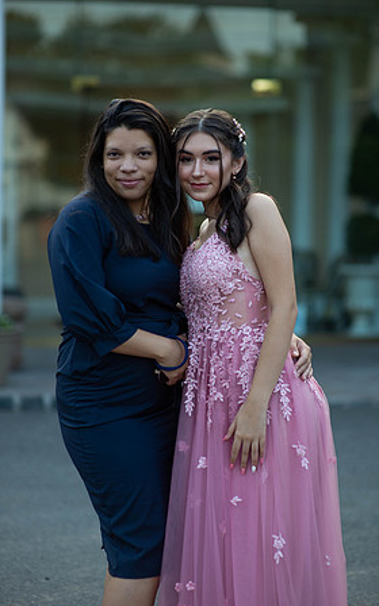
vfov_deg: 23.8
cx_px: 192
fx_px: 1438
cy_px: 303
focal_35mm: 87
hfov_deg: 15.0
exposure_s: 1/1000
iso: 250
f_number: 2
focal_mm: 85
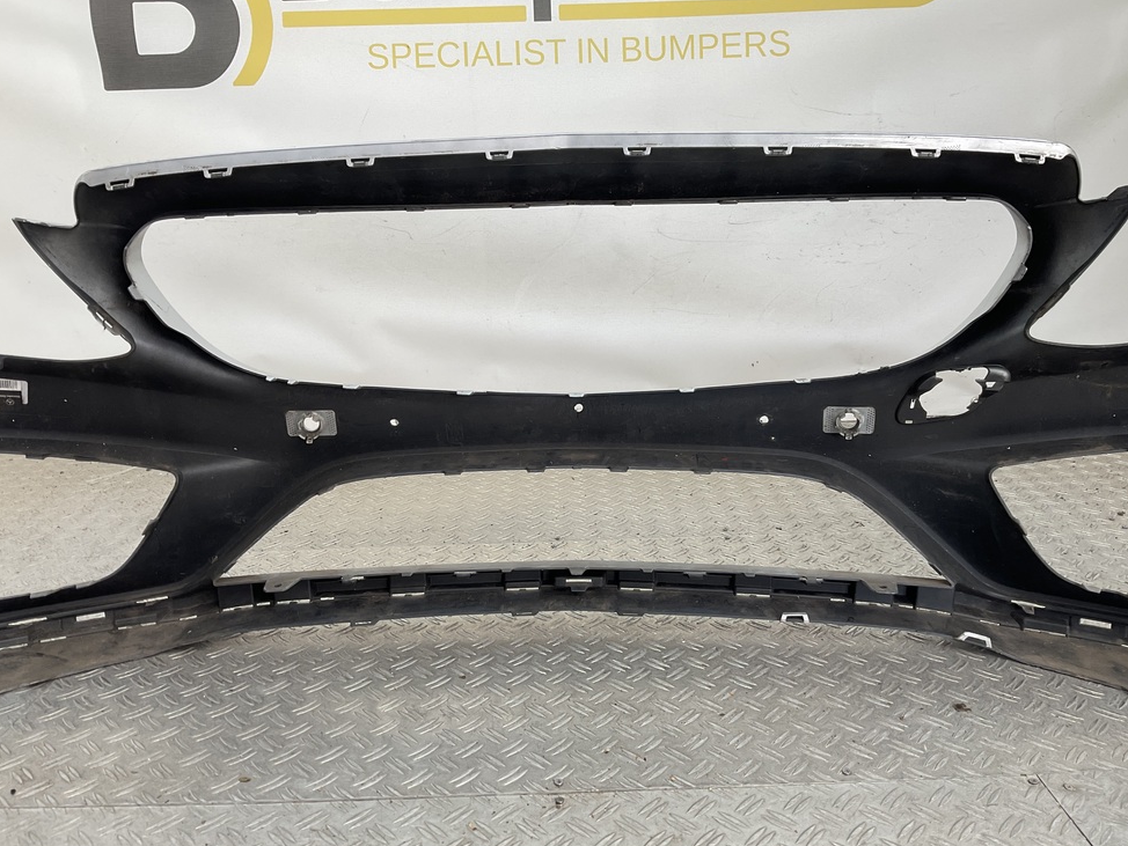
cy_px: 426
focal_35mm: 30
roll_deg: +0.5
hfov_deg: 59.9
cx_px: 580
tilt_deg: -15.9
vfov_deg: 46.8
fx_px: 978
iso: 20
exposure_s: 1/120
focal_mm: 3
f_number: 1.8
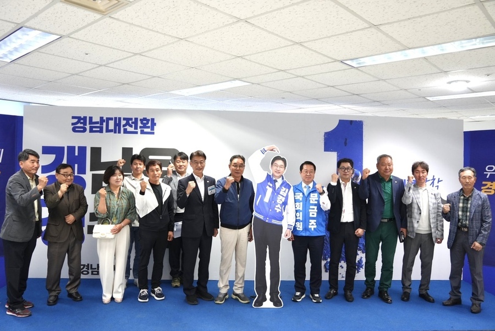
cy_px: 166
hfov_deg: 65.4
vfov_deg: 46.4
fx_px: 385
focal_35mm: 28
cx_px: 248
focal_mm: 28
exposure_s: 1/160
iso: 1250
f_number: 4
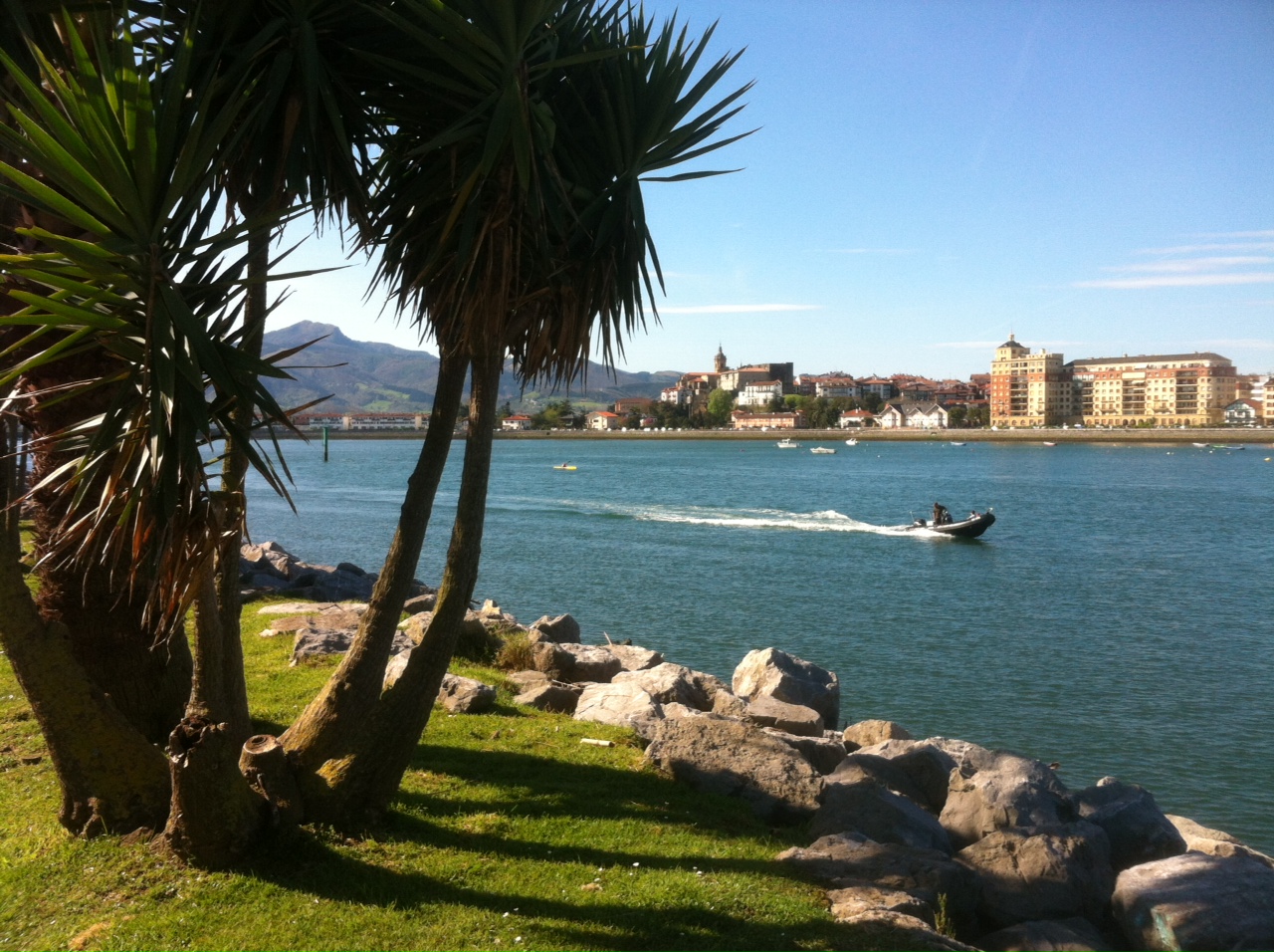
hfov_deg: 52.7
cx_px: 637
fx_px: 1286
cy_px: 476
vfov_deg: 40.6
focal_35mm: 35
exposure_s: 1/914
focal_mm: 3.85
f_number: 2.8
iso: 80
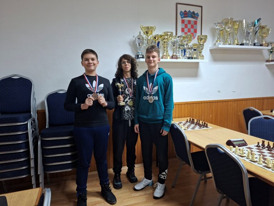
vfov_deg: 58.9
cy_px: 103
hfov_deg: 73.9
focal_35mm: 23
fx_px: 182
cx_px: 137
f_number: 1.8
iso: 250
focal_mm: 5.54
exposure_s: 1/50
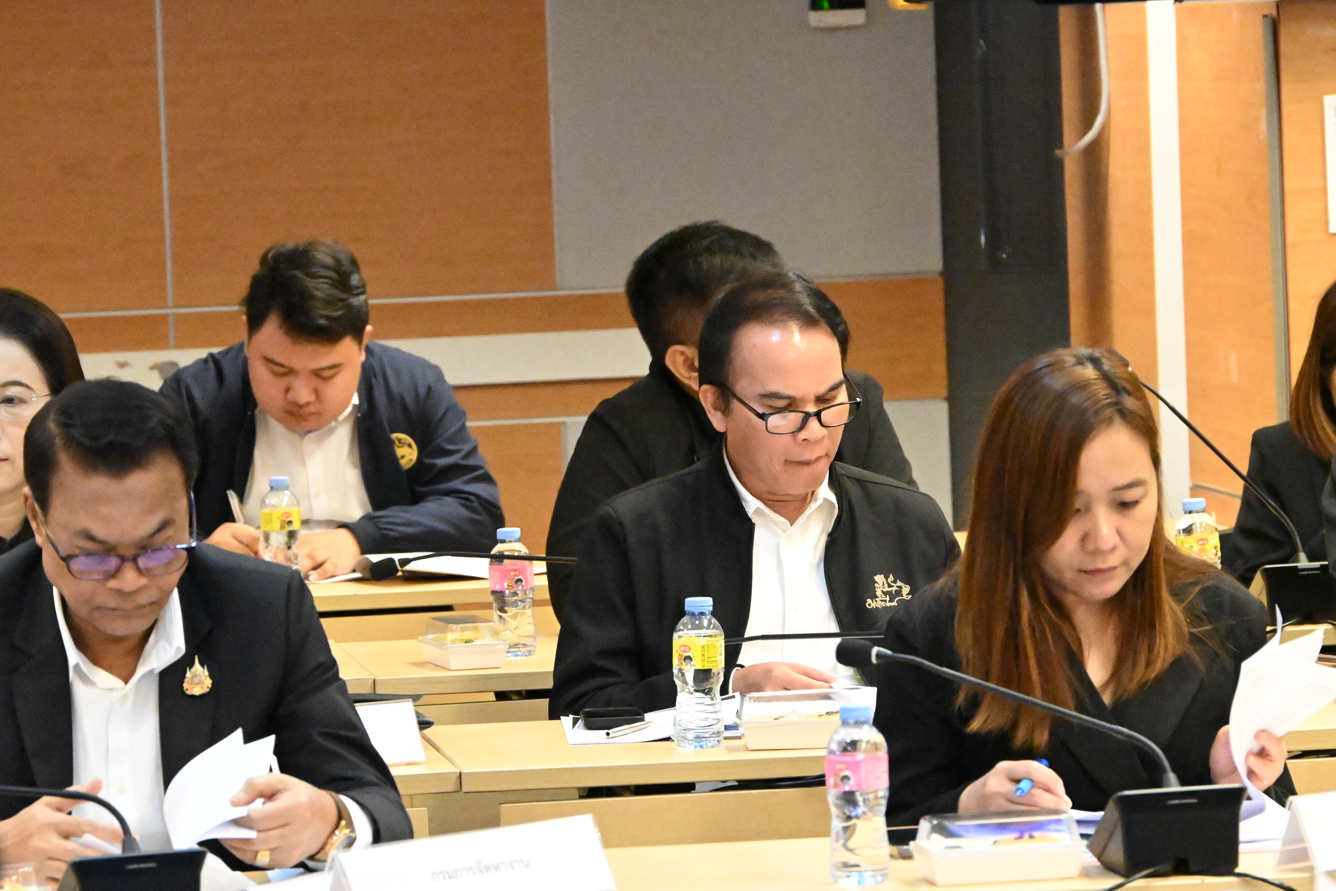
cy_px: 446
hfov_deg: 11.9
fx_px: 6383
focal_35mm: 172
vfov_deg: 8.0
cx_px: 668
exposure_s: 1/500
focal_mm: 115
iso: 25600
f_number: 6.3
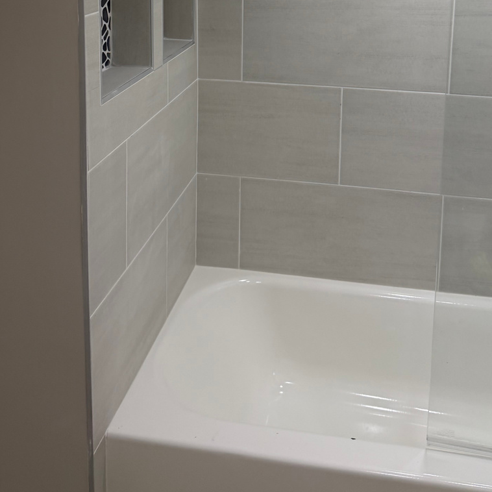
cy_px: 25
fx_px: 691
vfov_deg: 36.1
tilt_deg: -4.7
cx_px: 264
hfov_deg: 39.1
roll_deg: -2.9
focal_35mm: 43
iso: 160
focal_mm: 6.76
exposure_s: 1/120
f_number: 1.78
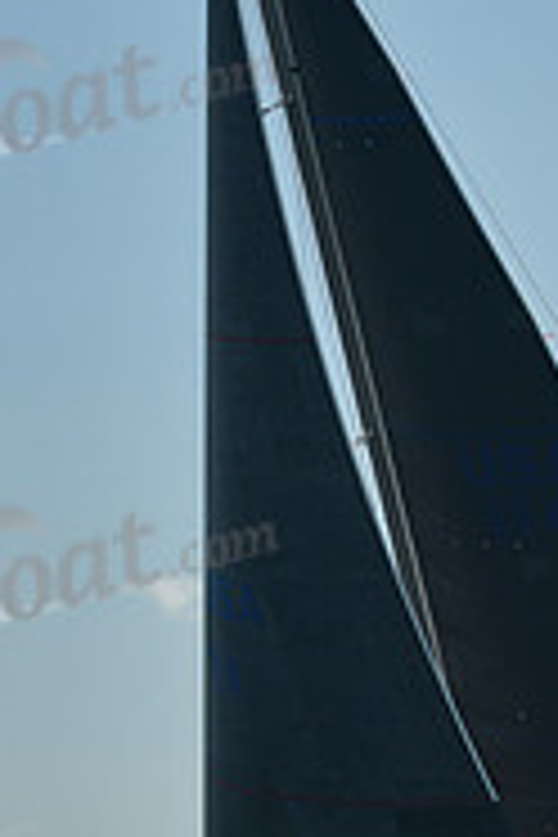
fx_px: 5812
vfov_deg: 8.2
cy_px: 306
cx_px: 511
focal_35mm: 250
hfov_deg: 5.5
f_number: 7.1
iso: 320
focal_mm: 80
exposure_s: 1/640
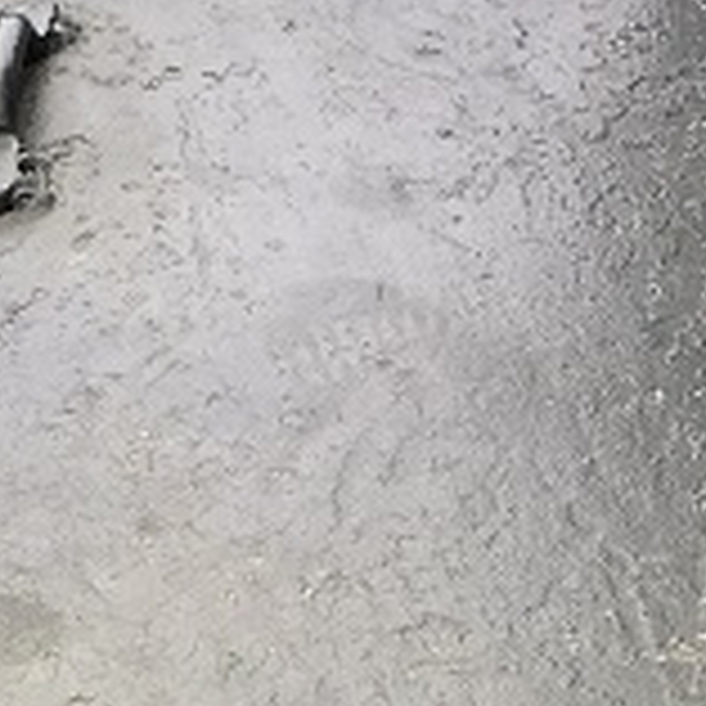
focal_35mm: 127
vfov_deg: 13.7
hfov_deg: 13.3
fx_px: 2930
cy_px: 169
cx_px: -187
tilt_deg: -4.6
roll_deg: +9.2
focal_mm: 3.99
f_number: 1.8
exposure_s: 1/532
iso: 20
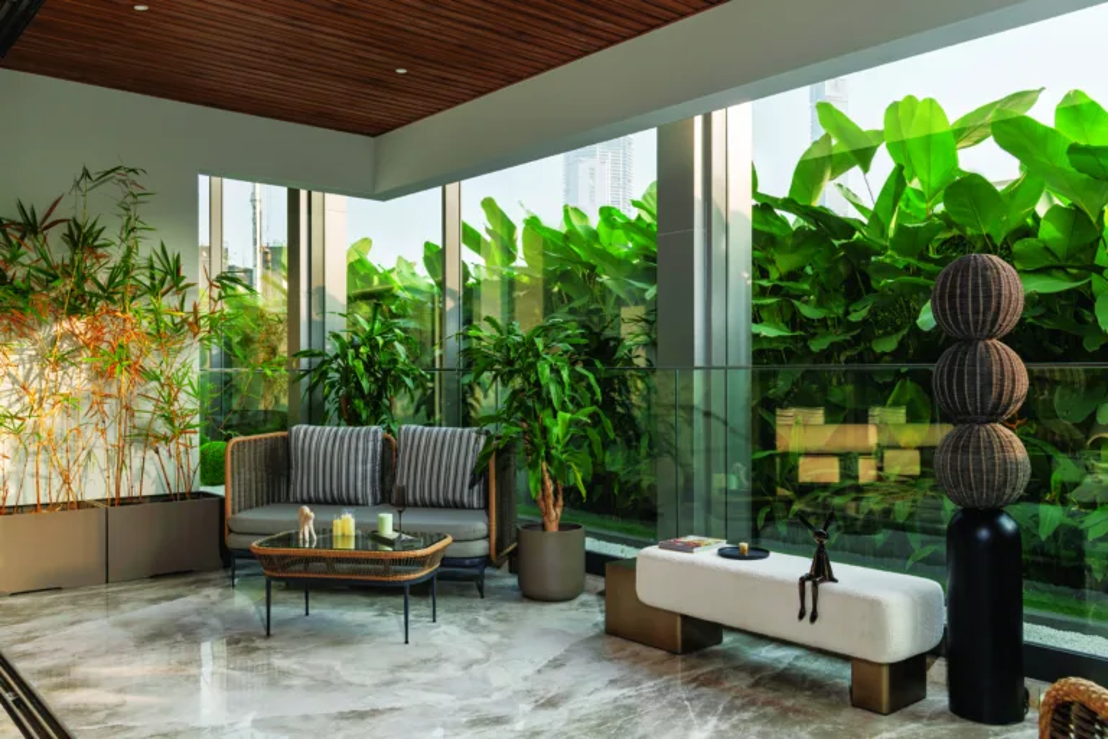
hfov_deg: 61.9
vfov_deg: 43.6
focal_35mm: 30
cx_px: 554
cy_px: 370
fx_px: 923
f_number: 10
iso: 200
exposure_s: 1/60
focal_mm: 30
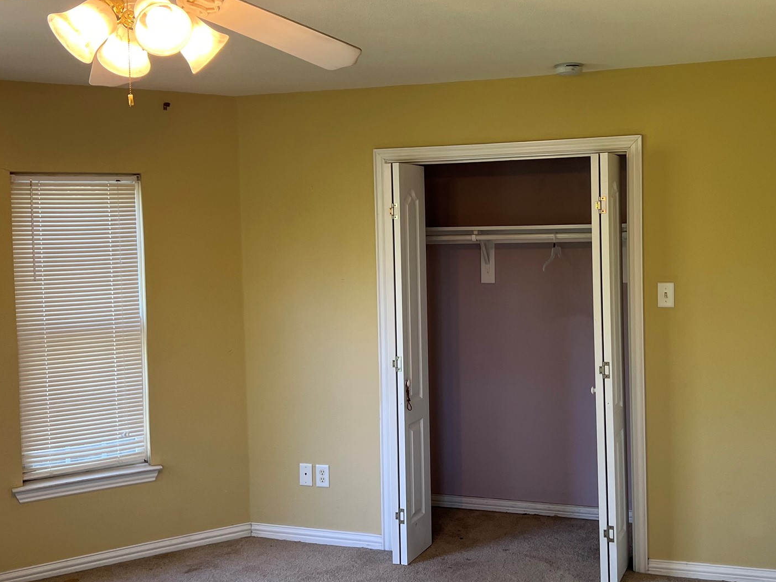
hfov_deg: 48.7
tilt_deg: -1.6
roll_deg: +1.7
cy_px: 268
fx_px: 852
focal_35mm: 38
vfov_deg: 37.7
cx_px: 456
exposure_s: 1/120
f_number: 1.5
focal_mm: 5.7
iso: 125
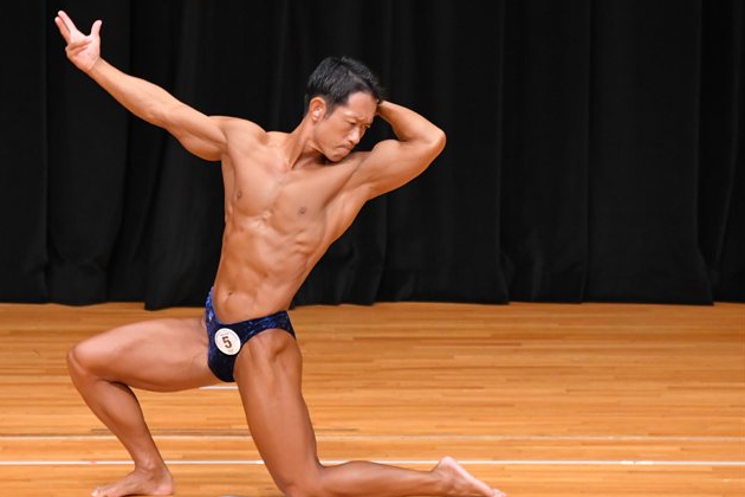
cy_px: 256
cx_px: 290
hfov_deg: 4.9
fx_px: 8774
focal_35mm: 424
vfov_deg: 3.2
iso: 4000
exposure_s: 1/400
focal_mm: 230
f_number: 5.6
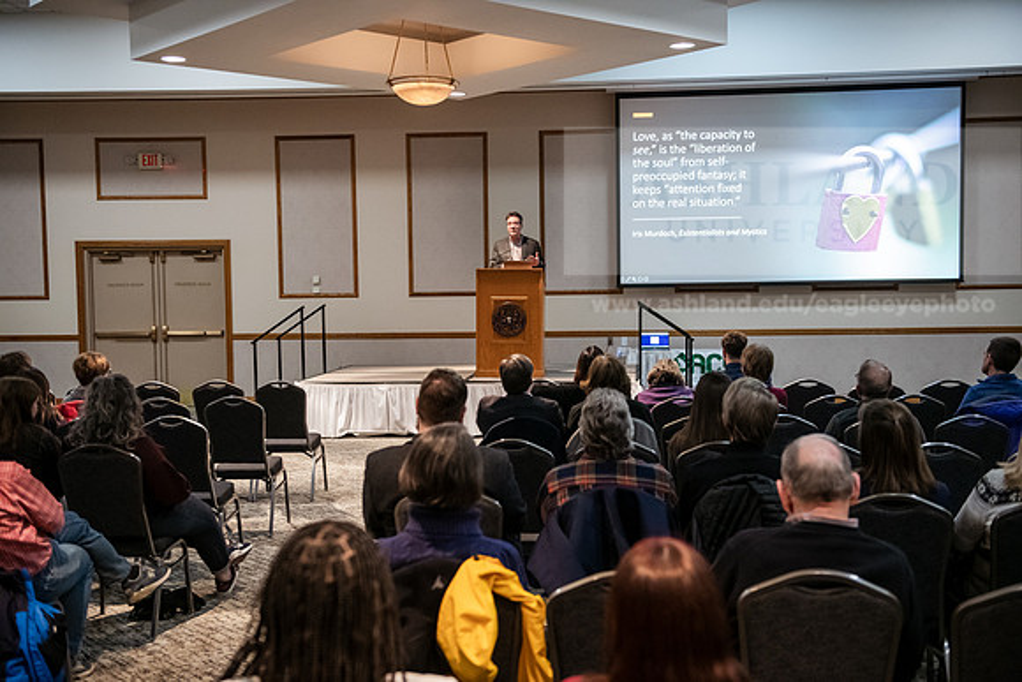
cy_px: 341
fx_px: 1193
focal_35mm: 42
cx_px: 511
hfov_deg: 46.4
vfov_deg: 31.9
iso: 4000
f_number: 3.2
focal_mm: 42
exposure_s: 1/200
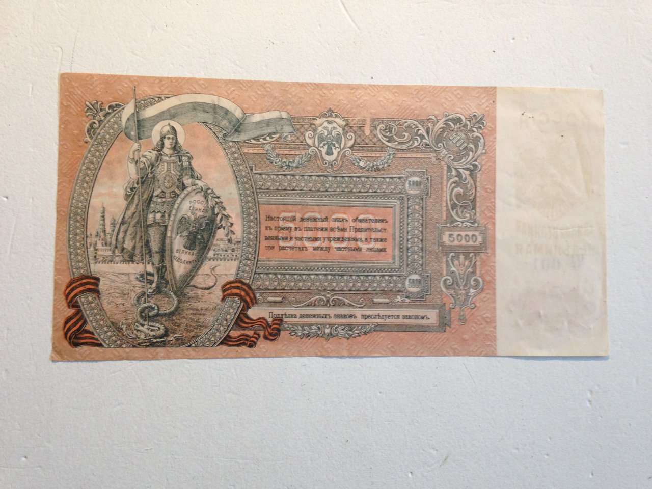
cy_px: 244
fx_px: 622
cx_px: 326
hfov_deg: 55.4
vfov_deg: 42.9
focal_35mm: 33
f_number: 2.4
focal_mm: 4.12
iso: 100
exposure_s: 1/20
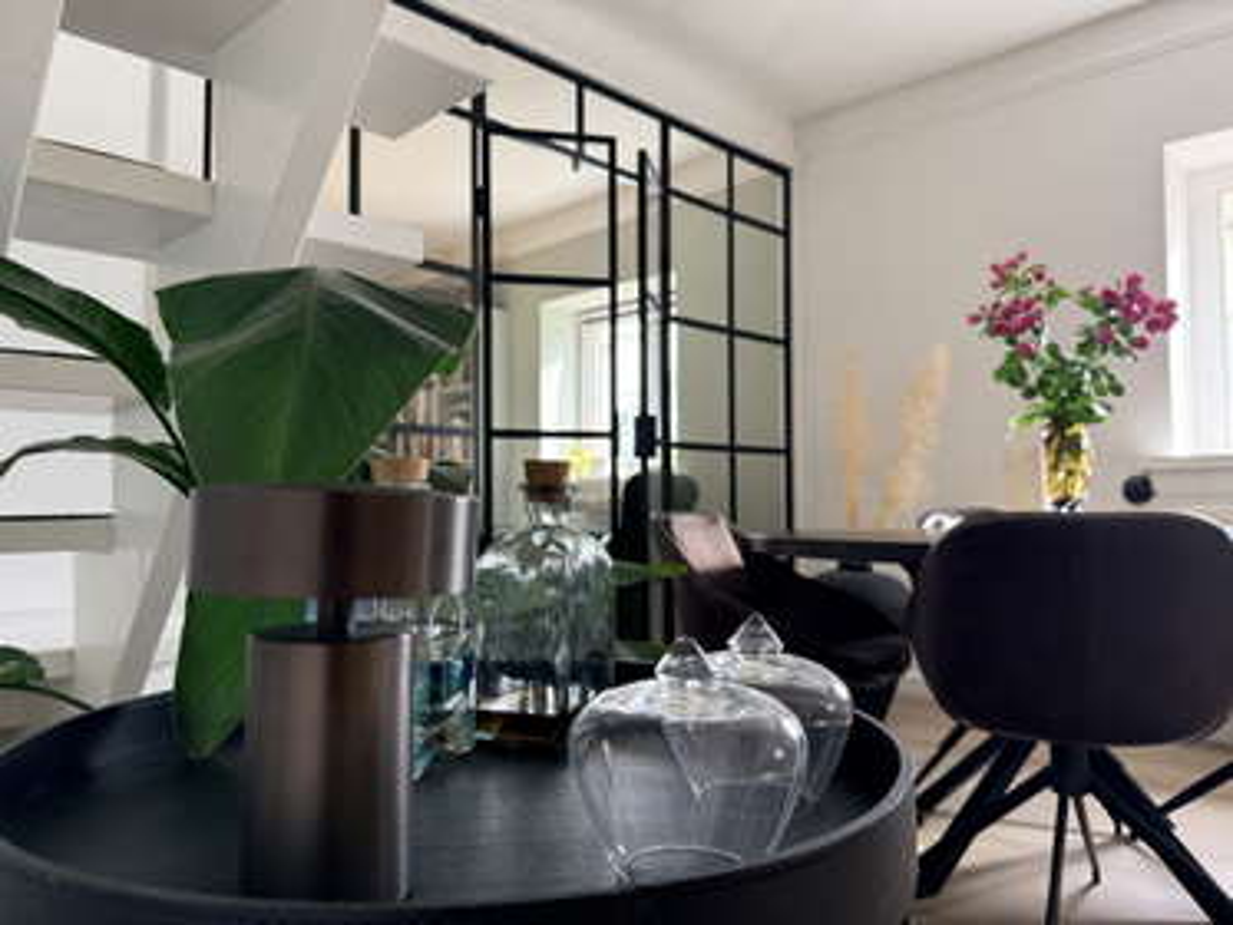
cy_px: 462
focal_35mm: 24
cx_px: 616
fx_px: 855
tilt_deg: +2.8
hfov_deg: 71.6
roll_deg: +0.2
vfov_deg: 56.8
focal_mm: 6.76
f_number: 1.78
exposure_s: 1/161
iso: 200
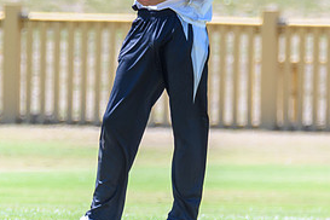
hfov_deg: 1.0
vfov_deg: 0.7
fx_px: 18717
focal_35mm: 2042
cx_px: 177
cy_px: 34
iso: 400
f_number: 6.3
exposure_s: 1/800
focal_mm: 550
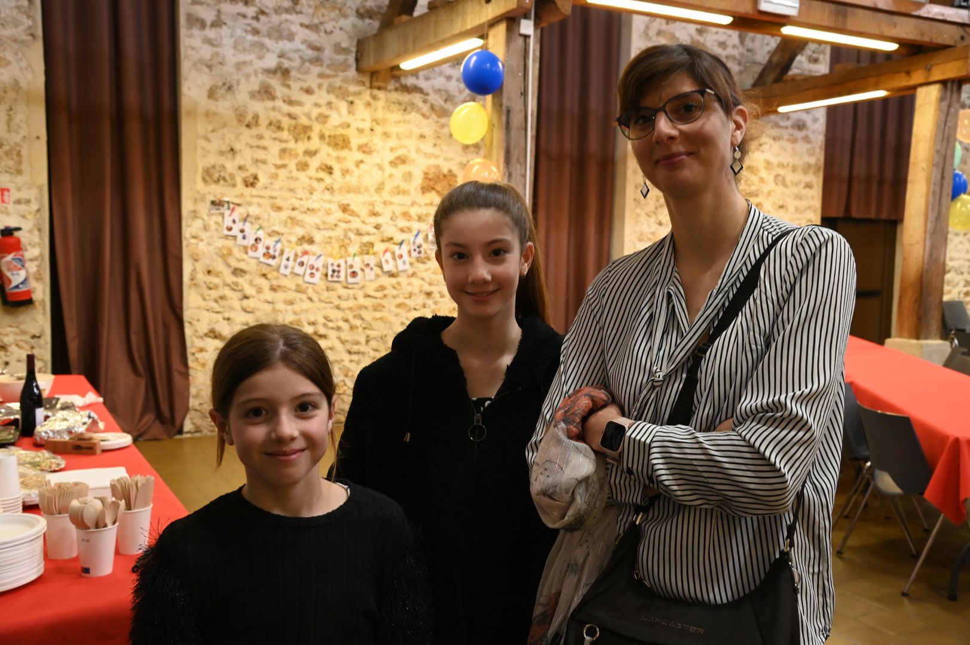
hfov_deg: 54.5
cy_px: 322
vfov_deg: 37.8
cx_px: 485
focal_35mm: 35
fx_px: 942
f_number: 7.1
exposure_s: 1/40
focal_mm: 35
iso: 3200
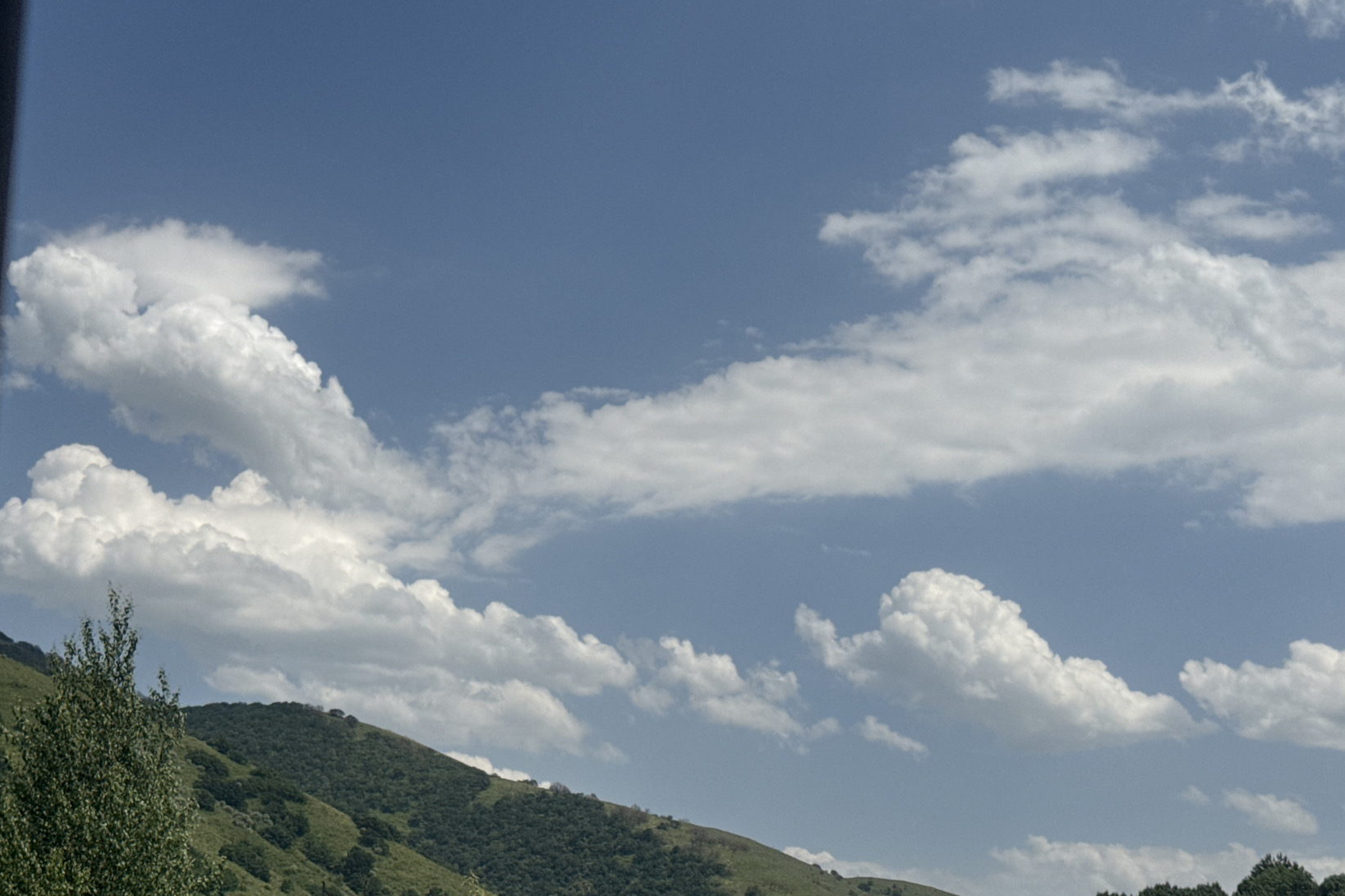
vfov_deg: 22.2
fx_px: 2279
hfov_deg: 32.9
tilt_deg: +14.2
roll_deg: -0.4
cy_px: 510
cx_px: 649
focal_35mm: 61
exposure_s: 1/12500
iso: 80
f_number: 1.78
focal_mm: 6.76
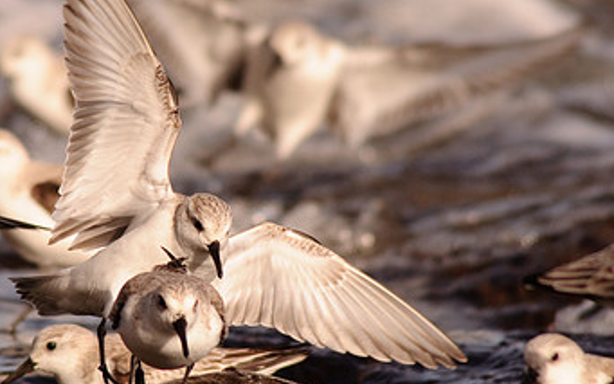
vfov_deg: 1.3
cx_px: 131
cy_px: 161
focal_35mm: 1039
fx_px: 17383
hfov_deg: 2.0
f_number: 8
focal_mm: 400
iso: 400
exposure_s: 1/1250
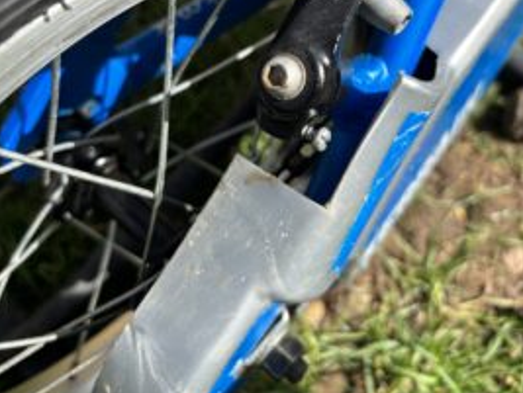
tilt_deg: -58.2
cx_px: 261
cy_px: 108
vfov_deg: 39.9
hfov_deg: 52.6
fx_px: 530
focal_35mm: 35
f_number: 1.6
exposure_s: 1/1344
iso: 50
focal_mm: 5.96
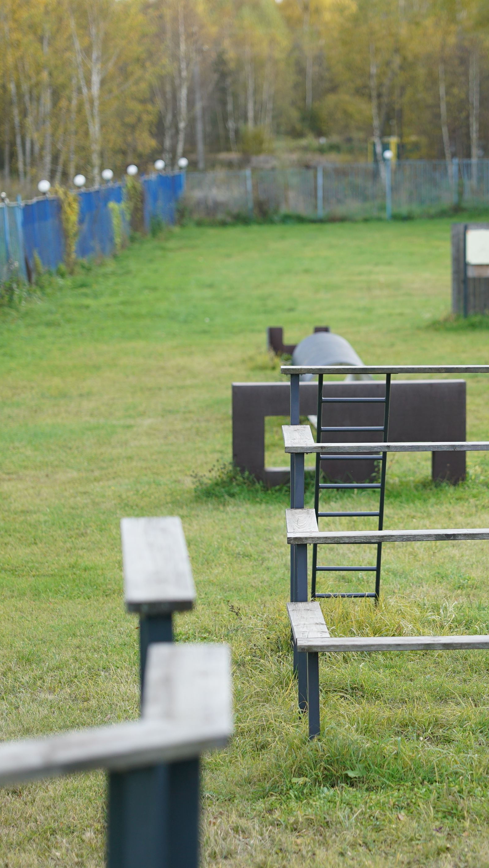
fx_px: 3088
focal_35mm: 134
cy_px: 433
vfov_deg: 16.0
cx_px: 454
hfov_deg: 9.0
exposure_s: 1/800
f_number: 1.8
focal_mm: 85
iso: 160
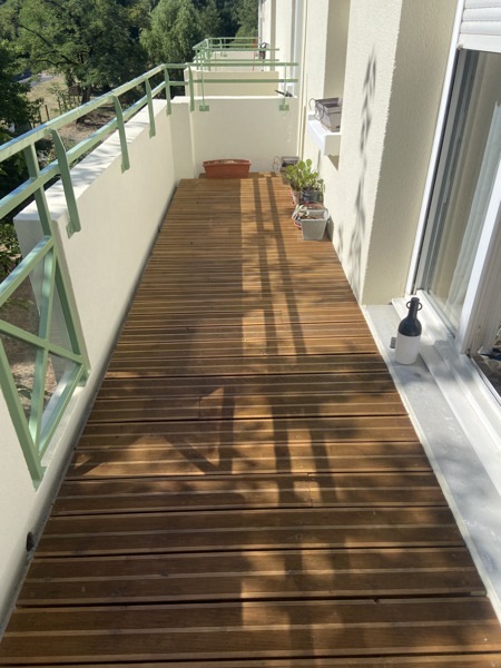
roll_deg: +0.2
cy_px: 334
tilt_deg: -31.1
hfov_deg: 53.1
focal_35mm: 26
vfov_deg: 67.3
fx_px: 502
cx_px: 250
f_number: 1.8
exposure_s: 1/2967
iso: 32
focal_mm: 4.25
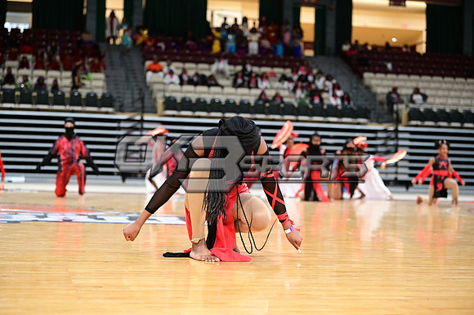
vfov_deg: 19.4
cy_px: 158
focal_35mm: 70
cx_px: 237
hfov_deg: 28.9
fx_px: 921
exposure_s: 1/1000
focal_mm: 70
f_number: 3.2
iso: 6400
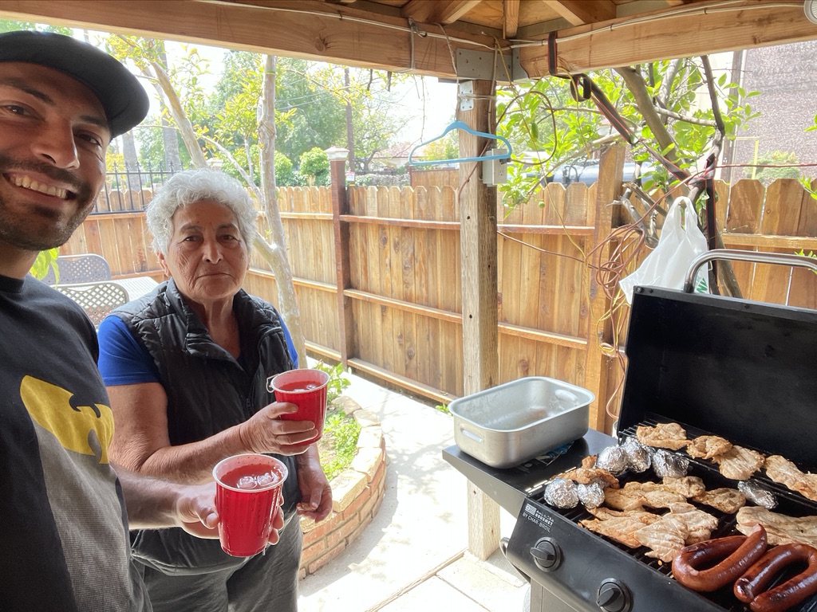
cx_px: 408
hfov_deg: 73.9
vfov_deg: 58.9
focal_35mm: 23
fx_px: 543
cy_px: 306
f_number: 2.2
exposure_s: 1/121
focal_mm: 2.71
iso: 50
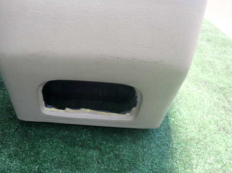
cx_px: 87
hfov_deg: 48.5
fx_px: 255
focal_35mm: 38
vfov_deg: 37.7
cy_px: 87
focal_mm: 5.4
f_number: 6.3
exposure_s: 1/30
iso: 100
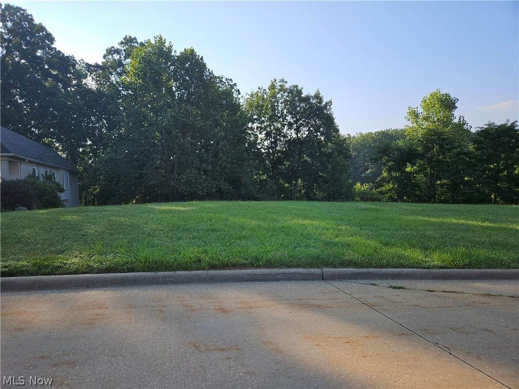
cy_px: 194
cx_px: 260
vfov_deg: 58.9
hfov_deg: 73.9
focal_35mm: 23
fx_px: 345
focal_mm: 5.4
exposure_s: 1/1218
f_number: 1.8
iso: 25
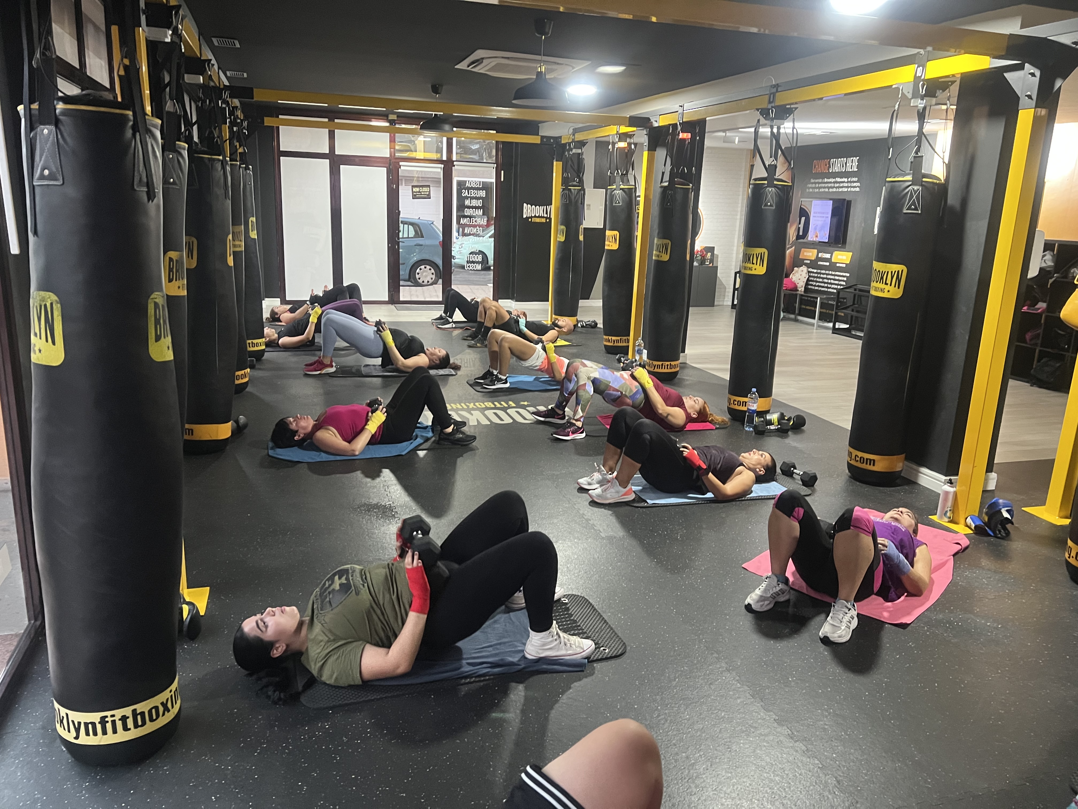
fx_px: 810
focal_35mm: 26
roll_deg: -1.3
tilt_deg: -13.7
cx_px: 539
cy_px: 404
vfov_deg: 53.1
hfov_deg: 67.3
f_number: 1.5
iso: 500
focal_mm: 5.7
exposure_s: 1/33
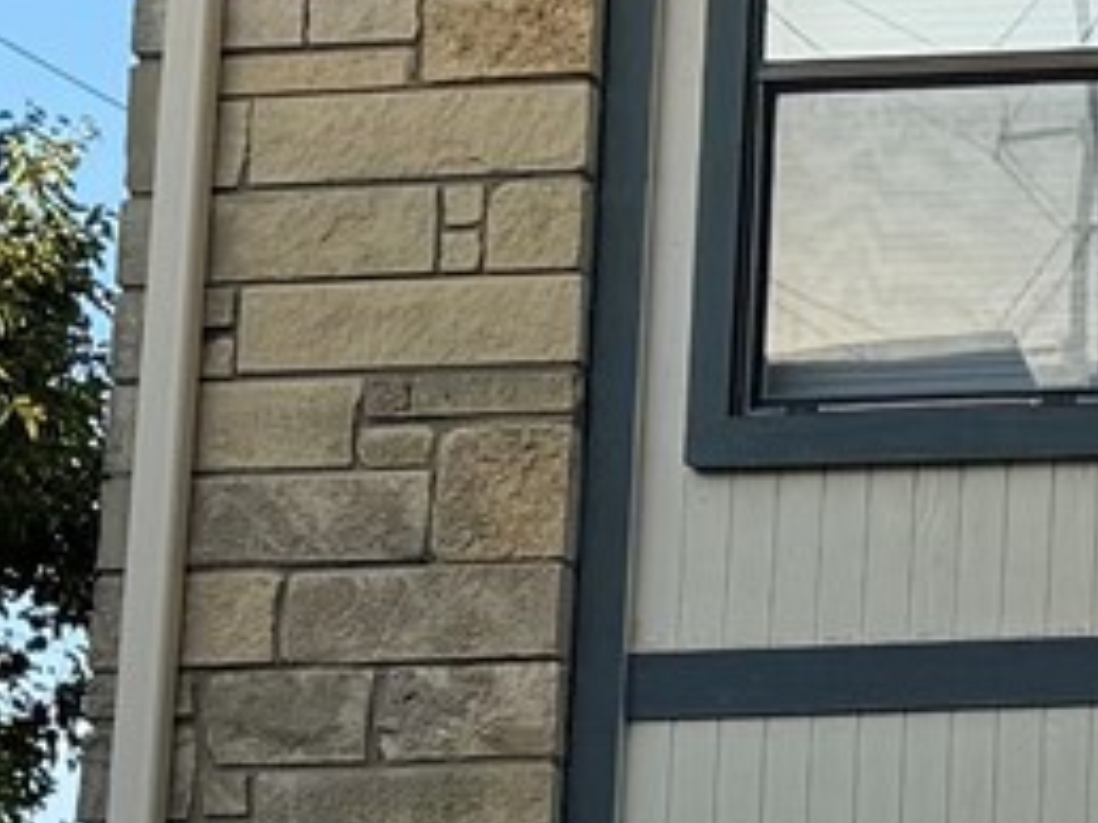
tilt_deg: +12.7
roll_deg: +0.4
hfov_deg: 10.5
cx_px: 1967
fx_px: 5643
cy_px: 412
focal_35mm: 178
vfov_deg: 8.3
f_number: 1.78
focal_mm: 6.76
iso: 80
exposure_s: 1/1437
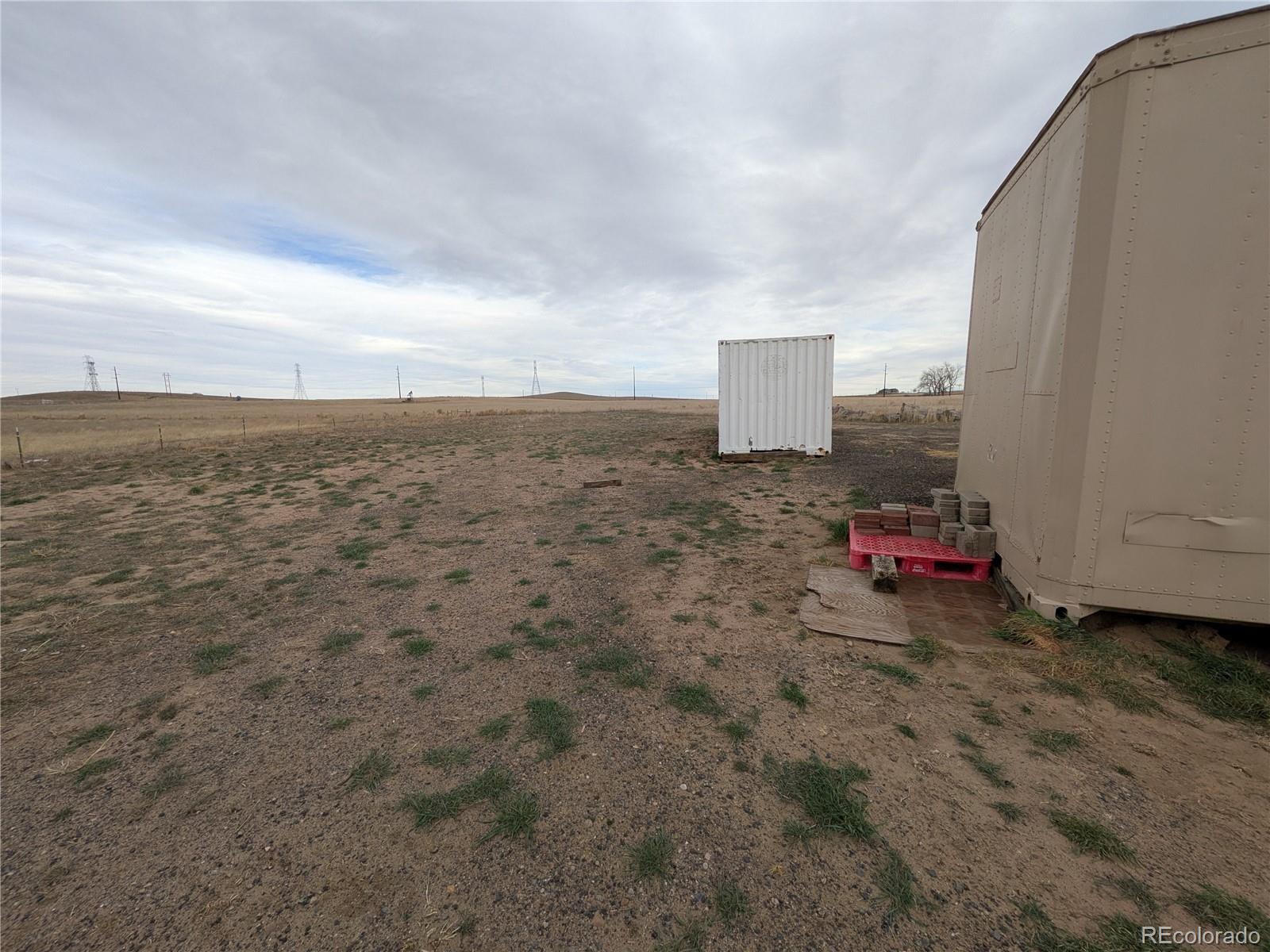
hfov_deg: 102.1
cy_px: 476
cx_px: 635
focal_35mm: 14
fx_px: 514
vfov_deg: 85.7
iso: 51
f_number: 2.2
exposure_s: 1/1024
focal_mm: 1.83
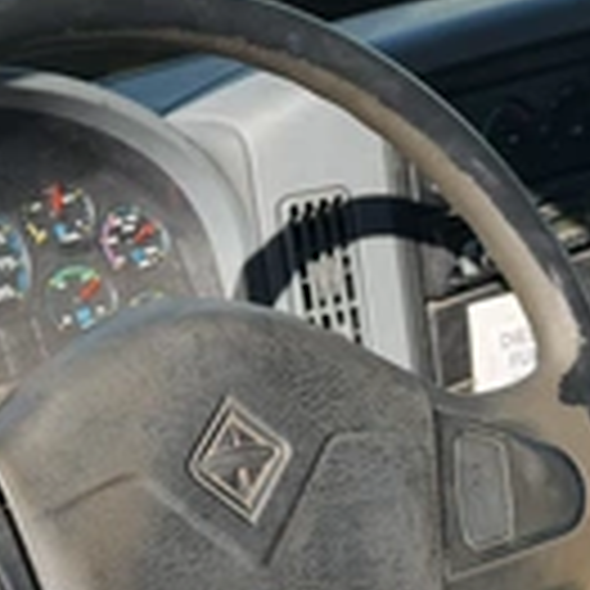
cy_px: 279
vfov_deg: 26.5
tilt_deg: -26.9
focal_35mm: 65
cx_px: 108
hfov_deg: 26.0
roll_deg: +2.4
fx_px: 1253
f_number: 1.78
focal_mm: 6.76
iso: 80
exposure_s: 1/2000
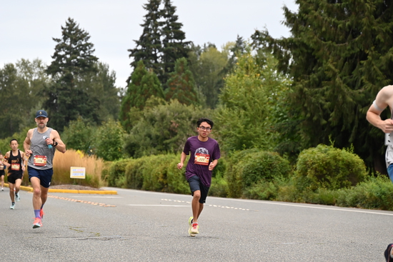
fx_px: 1529
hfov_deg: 14.6
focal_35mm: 140
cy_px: 131
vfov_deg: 9.8
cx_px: 196
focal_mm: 140
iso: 1000
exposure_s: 1/250
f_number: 6.3
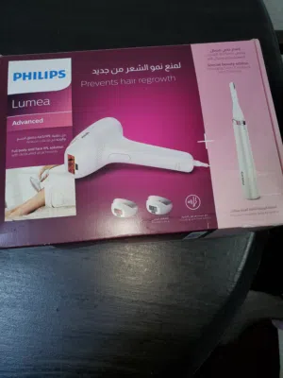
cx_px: 142
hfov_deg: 53.1
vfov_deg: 67.3
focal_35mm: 26
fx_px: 283
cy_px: 189
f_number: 2.4
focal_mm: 4.3
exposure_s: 1/50
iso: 125
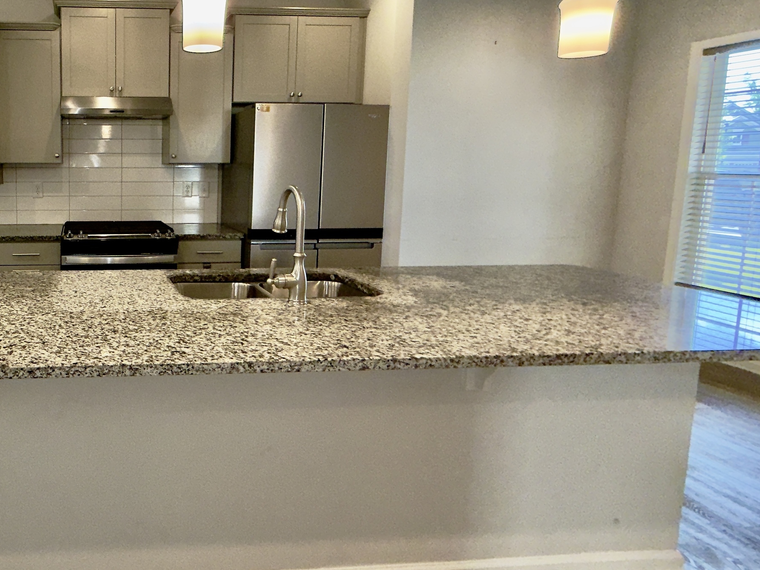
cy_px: 219
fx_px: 527
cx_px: 117
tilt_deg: -6.9
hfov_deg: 63.2
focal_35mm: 24
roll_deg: +0.3
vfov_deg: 56.2
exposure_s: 1/120
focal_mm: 2.22
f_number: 2.2
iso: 32
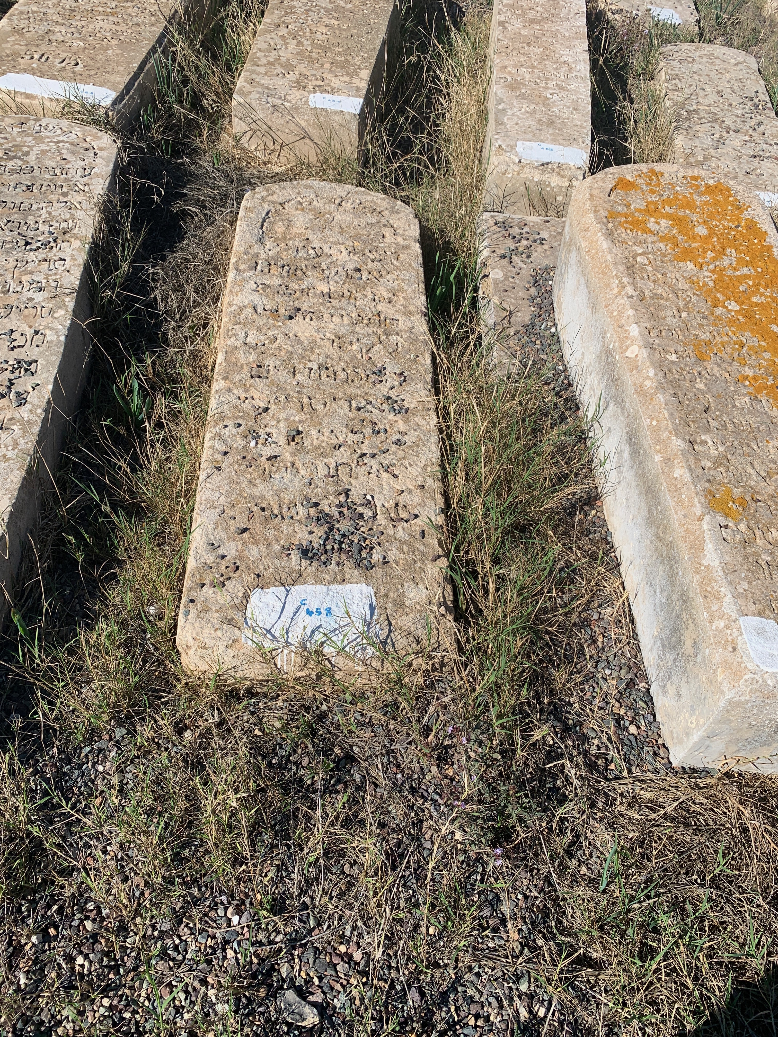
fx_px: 779
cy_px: 518
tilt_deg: -49.6
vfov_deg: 67.3
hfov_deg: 53.1
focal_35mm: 26
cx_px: 389
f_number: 1.8
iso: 25
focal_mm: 4.25
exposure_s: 1/2915
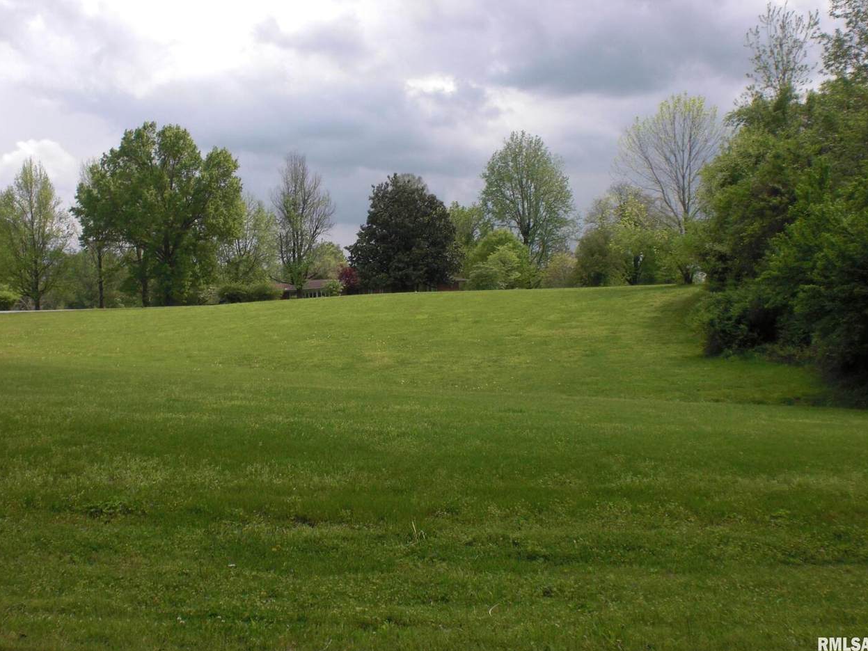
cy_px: 323
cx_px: 432
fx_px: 978
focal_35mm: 39
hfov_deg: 47.9
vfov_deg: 36.8
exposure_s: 1/200
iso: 64
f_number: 5.6
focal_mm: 6.3
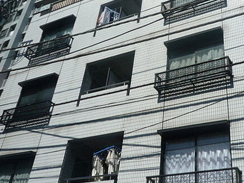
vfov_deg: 30.0
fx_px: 338
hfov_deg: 39.5
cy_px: 55
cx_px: 148
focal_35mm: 48
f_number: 6.3
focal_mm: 4.4
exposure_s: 1/800
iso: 100
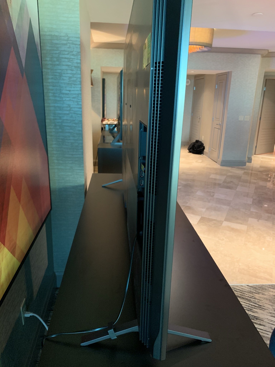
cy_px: 184
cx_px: 138
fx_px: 275
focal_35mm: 26
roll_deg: -1.2
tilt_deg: -16.0
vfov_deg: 67.3
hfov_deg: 53.1
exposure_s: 1/30
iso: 640
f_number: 1.8
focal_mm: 4.25
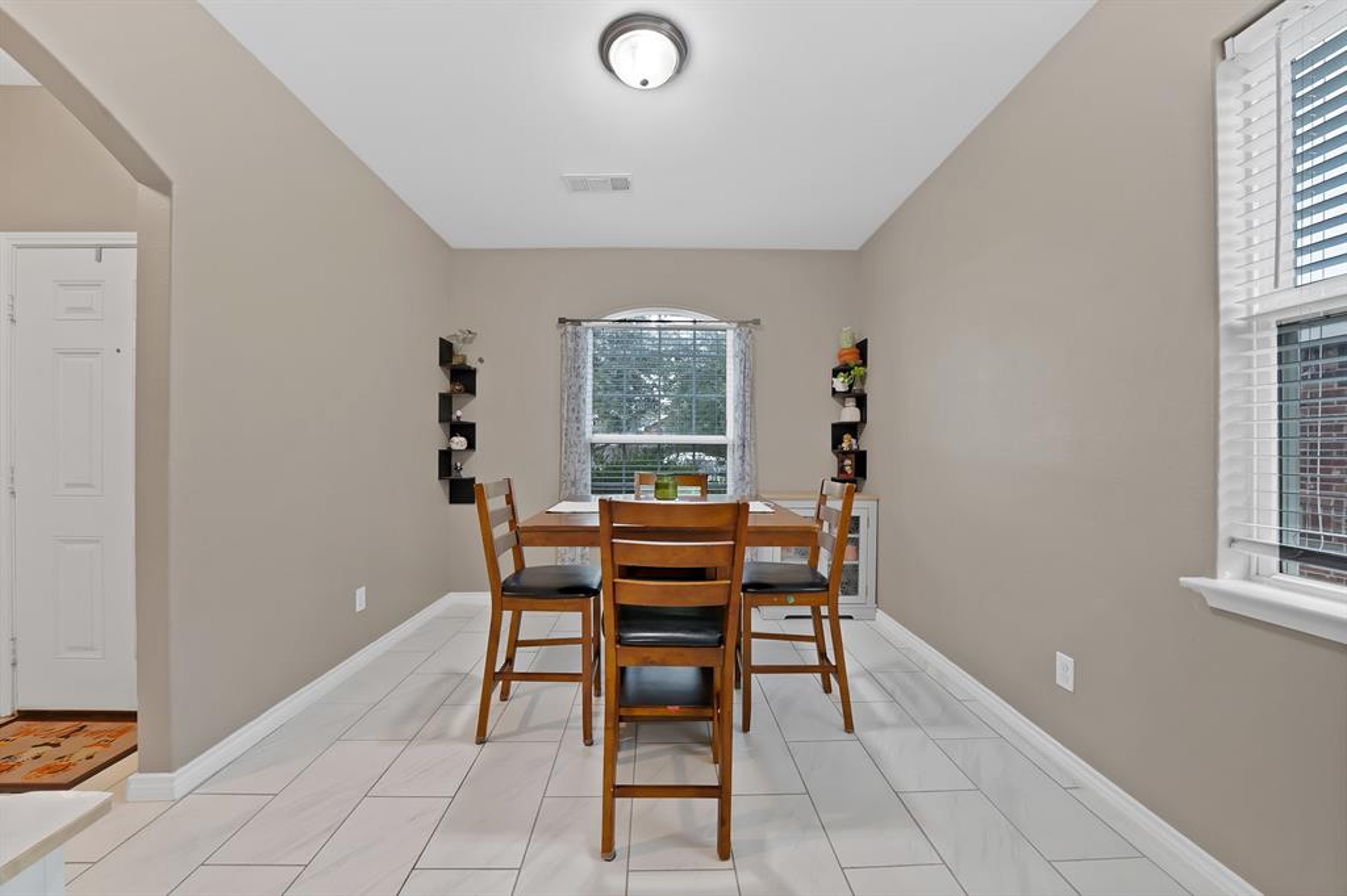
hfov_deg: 112.6
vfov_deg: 90.0
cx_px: 674
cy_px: 448
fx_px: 449
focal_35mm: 12
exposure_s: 1
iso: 640
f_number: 9
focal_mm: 12
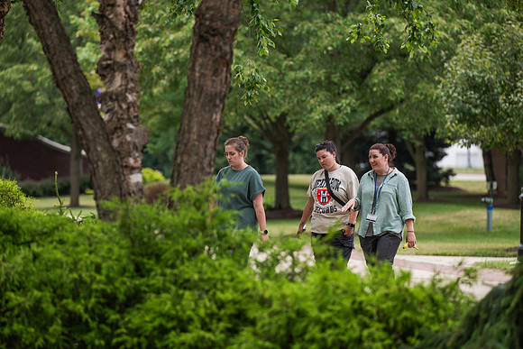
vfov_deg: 6.9
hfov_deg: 10.3
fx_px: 2906
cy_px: 174
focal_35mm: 200
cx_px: 262
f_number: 3.5
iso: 100
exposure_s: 1/400
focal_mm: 200
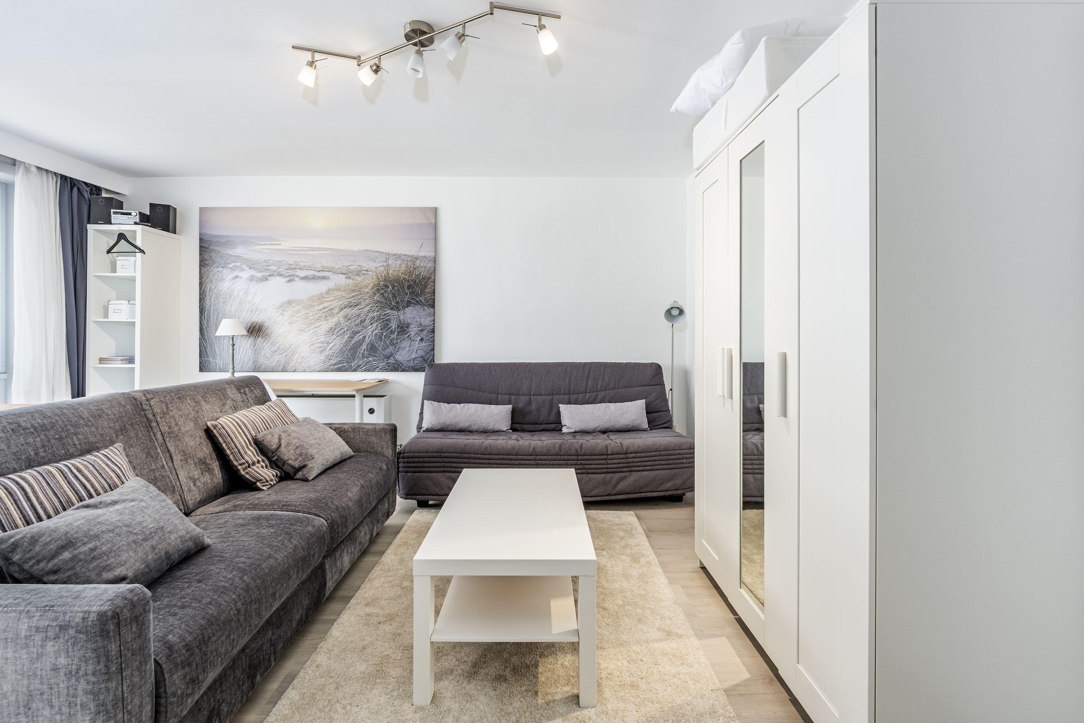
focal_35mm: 14
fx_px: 422
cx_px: 542
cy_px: 362
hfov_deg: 104.3
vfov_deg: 81.2
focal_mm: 14
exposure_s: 1/10
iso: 250
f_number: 11
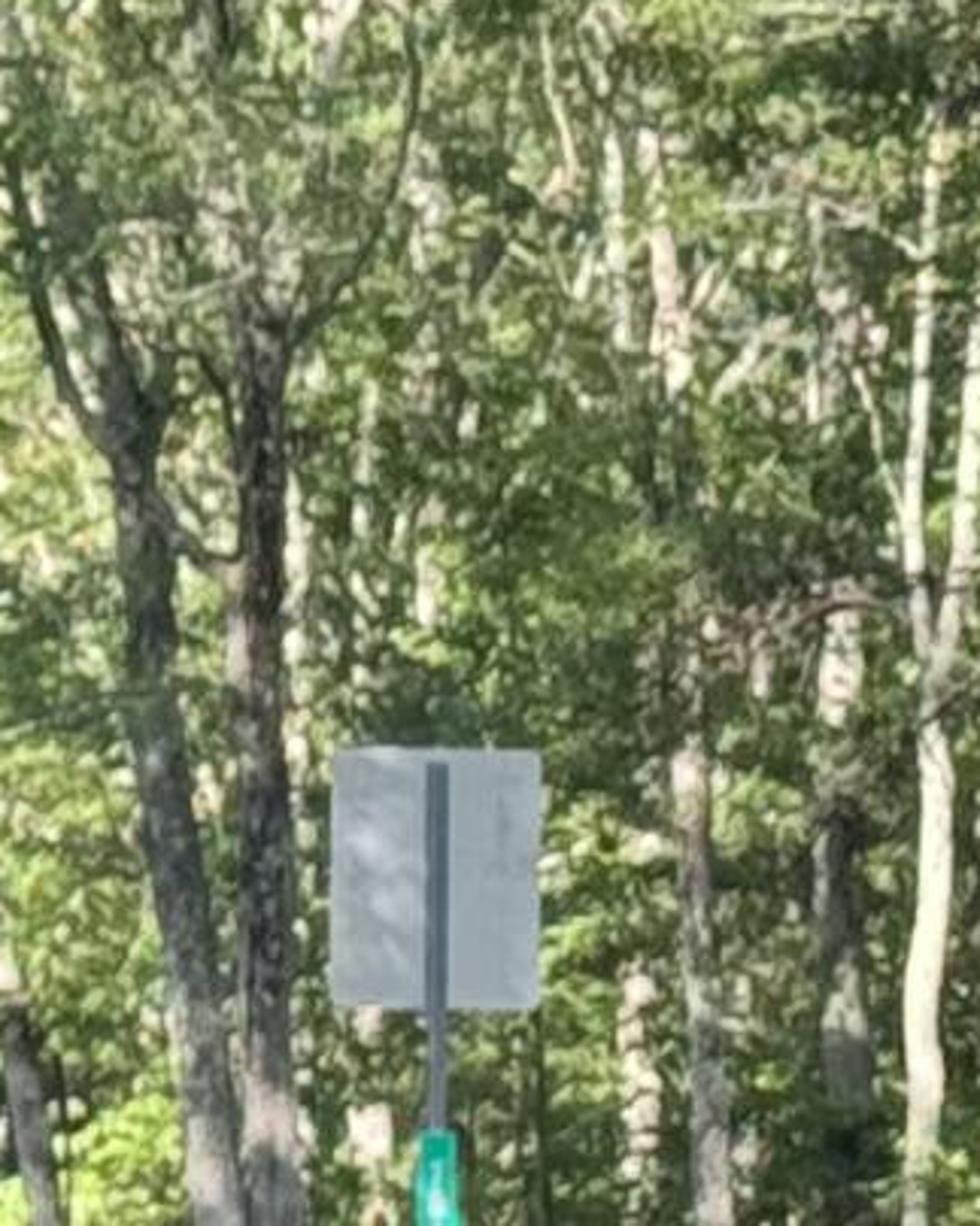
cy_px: 537
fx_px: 12622
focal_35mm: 348
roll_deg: +0.7
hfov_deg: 4.3
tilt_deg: +1.4
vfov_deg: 5.6
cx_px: -1669
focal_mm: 6.76
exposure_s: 1/370
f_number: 1.78
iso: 64
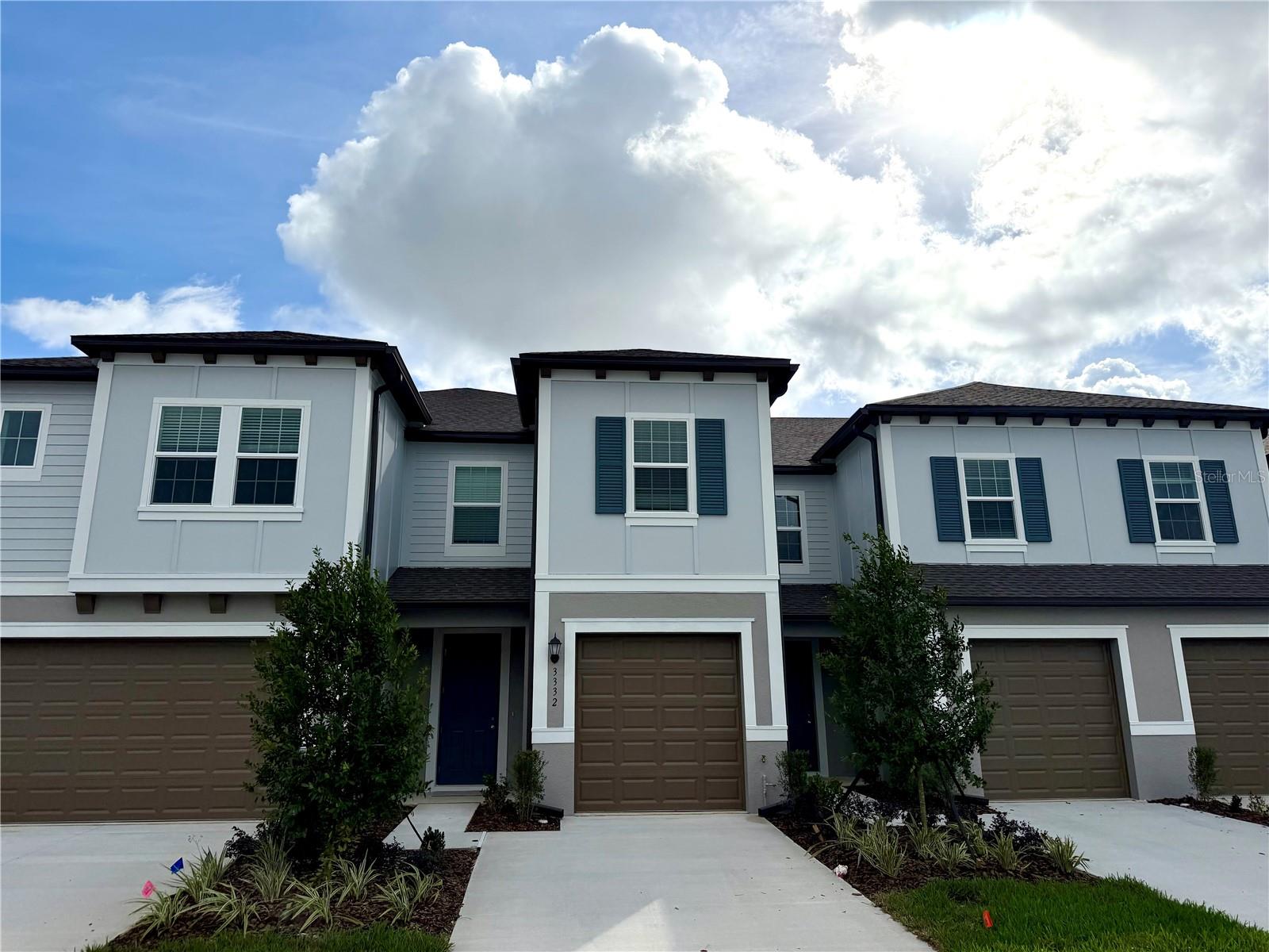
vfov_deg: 56.8
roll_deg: +1.0
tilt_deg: +15.2
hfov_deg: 71.6
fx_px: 880
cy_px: 476
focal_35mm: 24
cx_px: 634
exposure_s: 1/14286
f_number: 1.78
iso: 100
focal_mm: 6.76
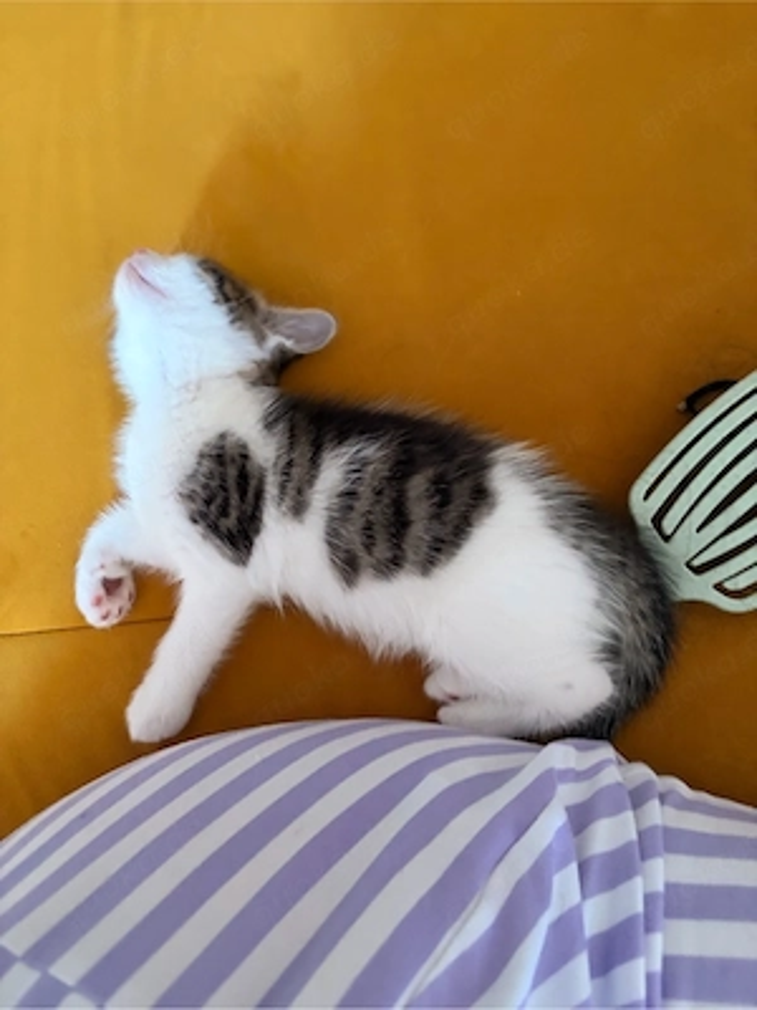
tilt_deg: -78.6
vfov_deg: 67.3
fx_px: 758
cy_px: 505
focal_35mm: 26
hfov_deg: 53.1
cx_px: 378
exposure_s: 1/37
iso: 640
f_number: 1.6
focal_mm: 5.96
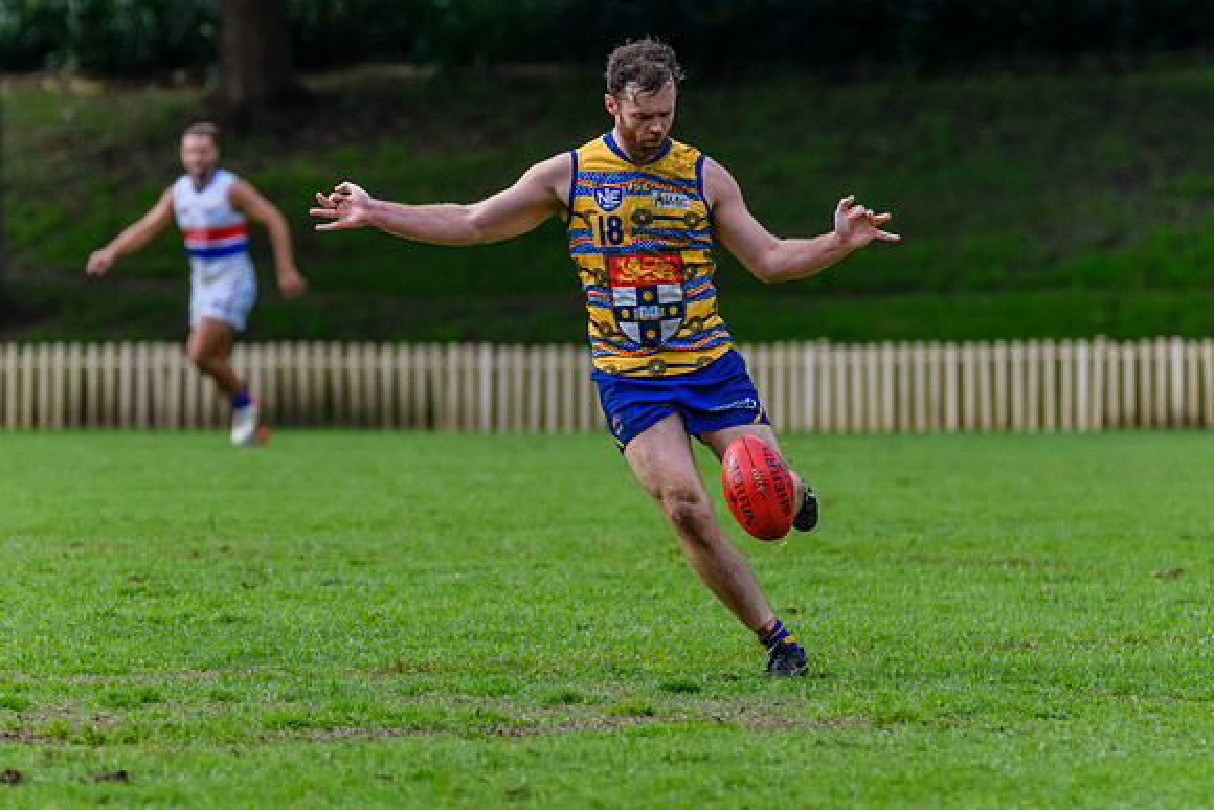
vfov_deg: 2.6
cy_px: 346
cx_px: 626
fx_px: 17889
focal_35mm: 530
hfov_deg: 3.9
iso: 1600
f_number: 6
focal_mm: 380
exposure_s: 1/1600
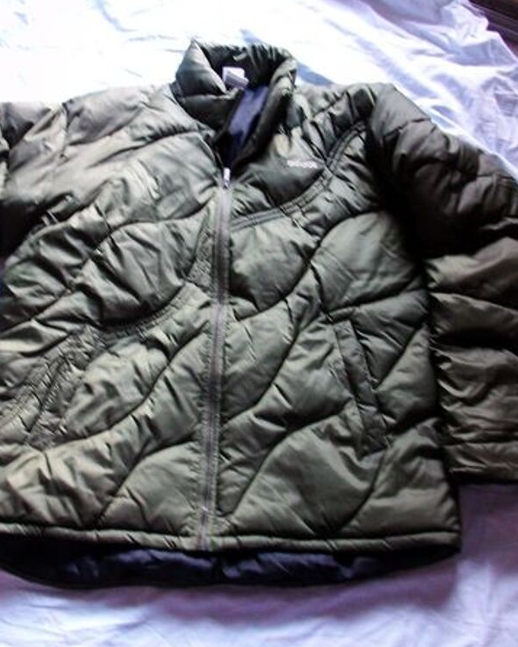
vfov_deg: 43.8
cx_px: 215
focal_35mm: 42
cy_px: 323
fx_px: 805
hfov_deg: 35.6
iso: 200
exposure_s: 1/8
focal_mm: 5.7
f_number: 2.9
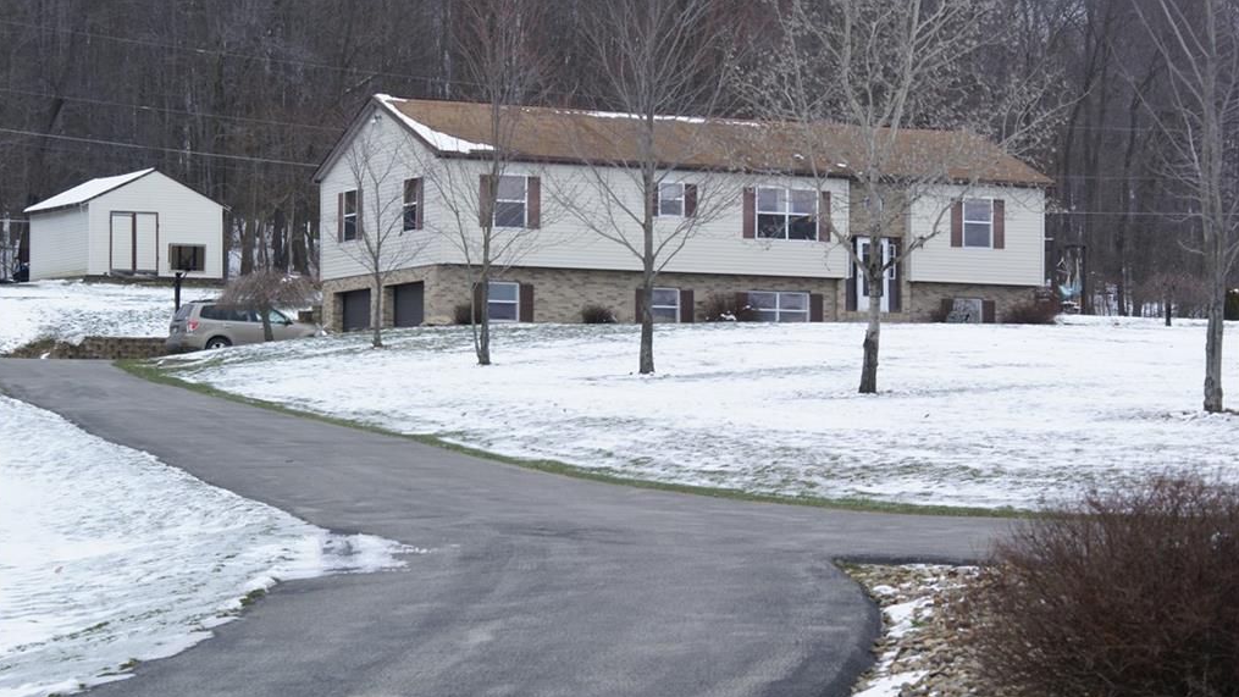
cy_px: 337
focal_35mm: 111
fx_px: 3647
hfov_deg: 19.3
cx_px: 616
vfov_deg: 10.9
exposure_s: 1/250
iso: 100
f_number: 9
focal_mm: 70
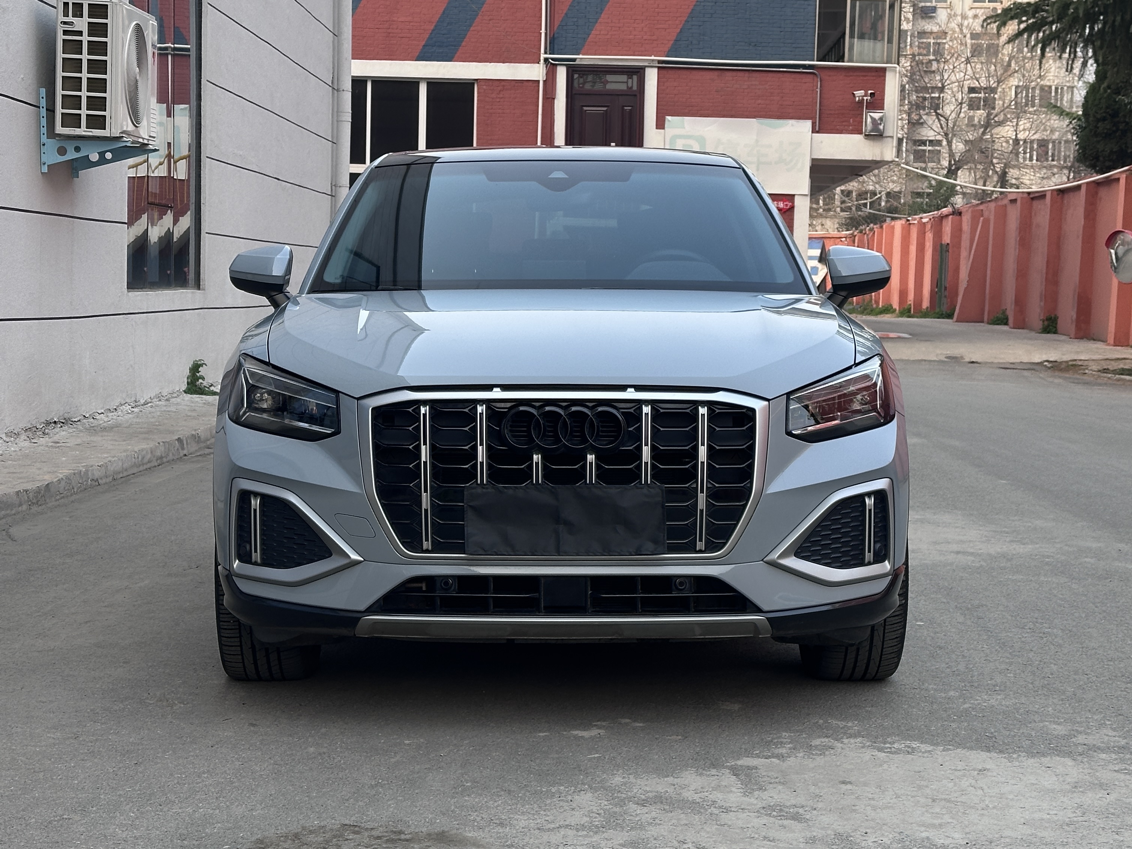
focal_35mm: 48
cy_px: 424
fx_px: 1570
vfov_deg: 30.3
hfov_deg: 39.7
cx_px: 566
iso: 64
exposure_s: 1/266
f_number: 1.78
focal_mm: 6.86
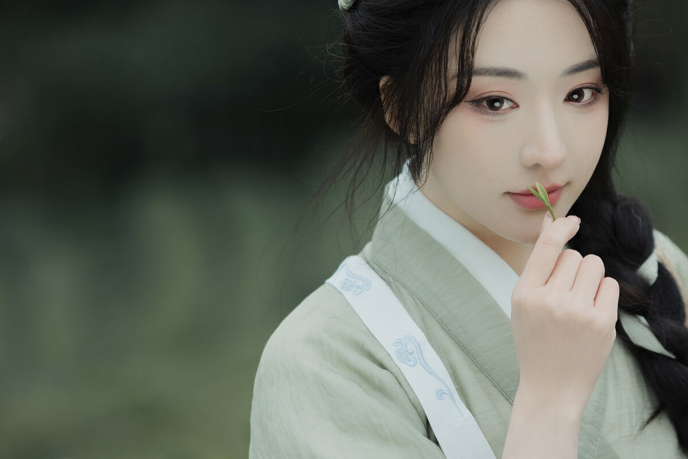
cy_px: 230
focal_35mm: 160
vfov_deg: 8.6
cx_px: 344
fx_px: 3058
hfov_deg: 12.8
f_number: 4
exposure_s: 1/640
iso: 250
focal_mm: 160
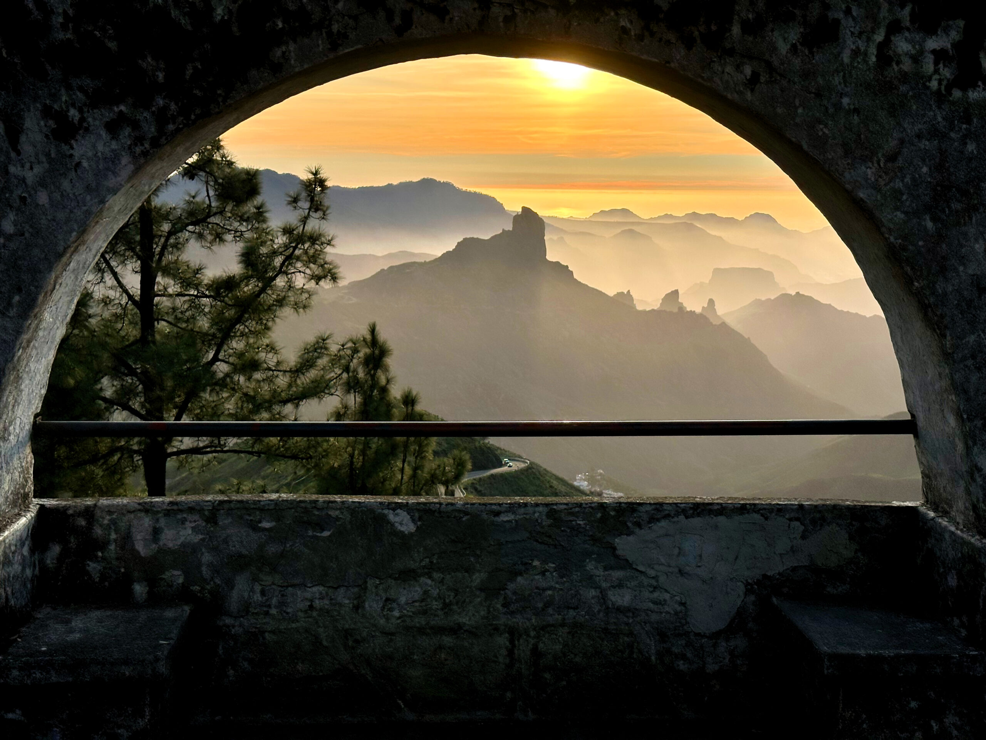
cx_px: 493
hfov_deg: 39.7
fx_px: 1367
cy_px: 370
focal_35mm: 48
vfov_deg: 30.3
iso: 64
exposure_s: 1/5882
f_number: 1.78
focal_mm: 6.86
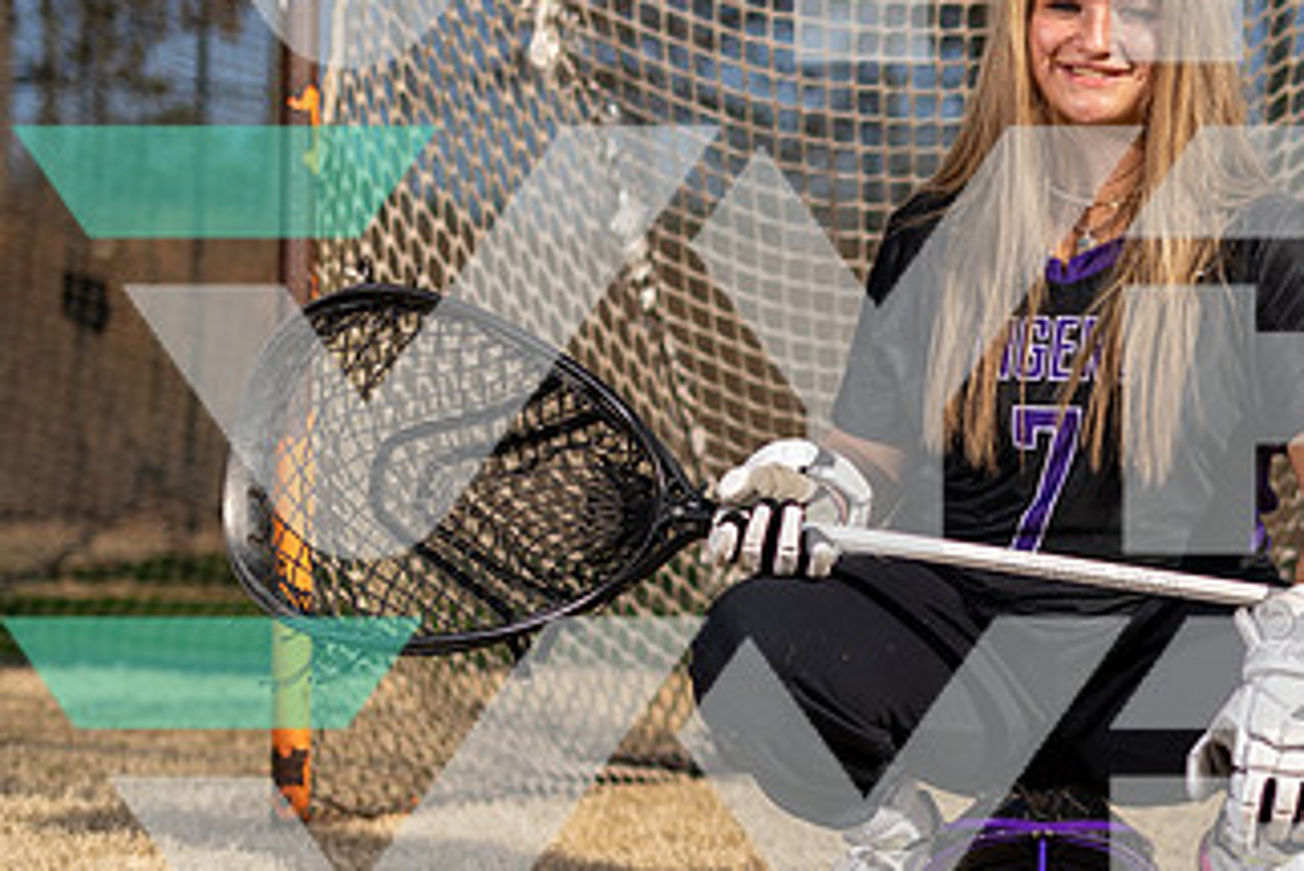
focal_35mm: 90
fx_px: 3261
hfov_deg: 22.3
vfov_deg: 15.2
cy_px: 342
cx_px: 1045
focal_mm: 50
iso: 64
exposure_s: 1/8000
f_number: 1.8
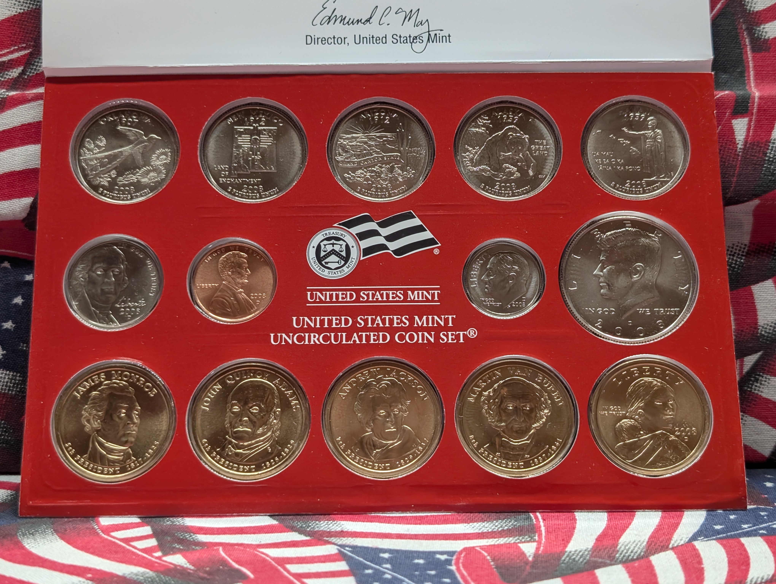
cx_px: 388
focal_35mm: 49
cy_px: 292
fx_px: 1100
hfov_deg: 38.9
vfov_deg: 29.7
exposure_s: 1/259
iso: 172
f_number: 1.68
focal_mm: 6.9
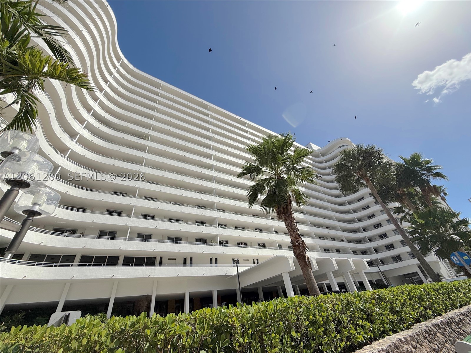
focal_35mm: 14
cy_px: 176
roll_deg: +7.8
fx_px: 190
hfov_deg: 102.1
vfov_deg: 85.7
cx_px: 236
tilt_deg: +36.5
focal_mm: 2.22
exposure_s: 1/3891
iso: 50
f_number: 2.2
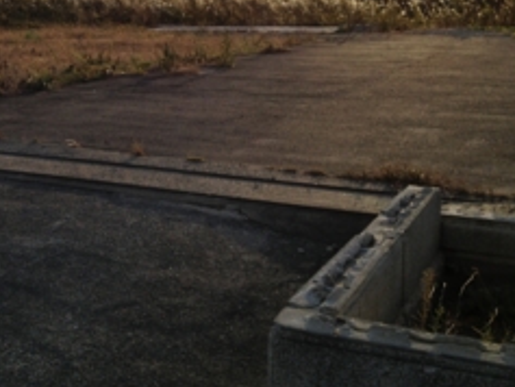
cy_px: 100
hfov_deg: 31.6
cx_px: 87
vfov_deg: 24.6
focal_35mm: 59
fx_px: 878
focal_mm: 4.28
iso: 50
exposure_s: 1/2045
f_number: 2.4
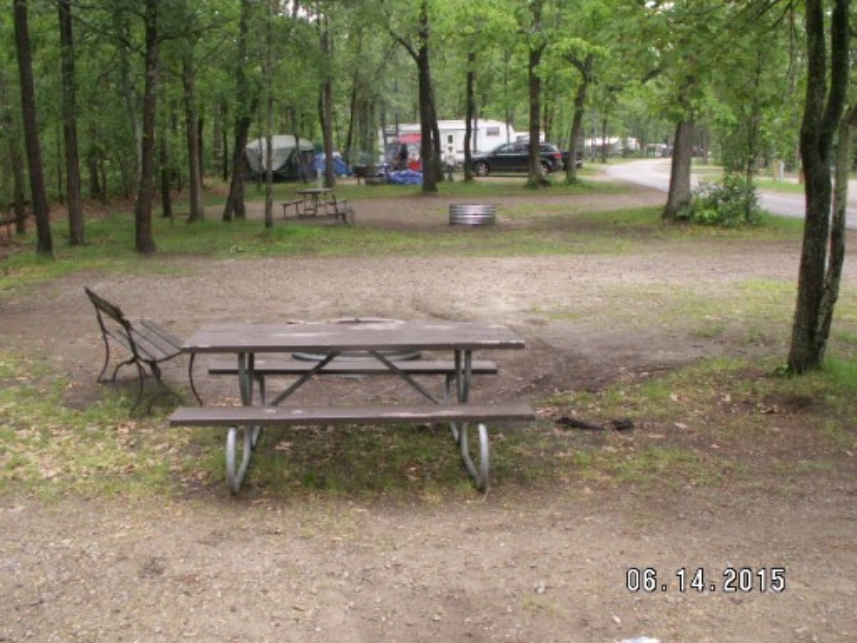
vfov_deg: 40.7
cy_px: 322
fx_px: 867
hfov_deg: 52.6
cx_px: 428
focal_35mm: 35
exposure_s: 1/60
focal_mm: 5.86
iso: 50
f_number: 3.5
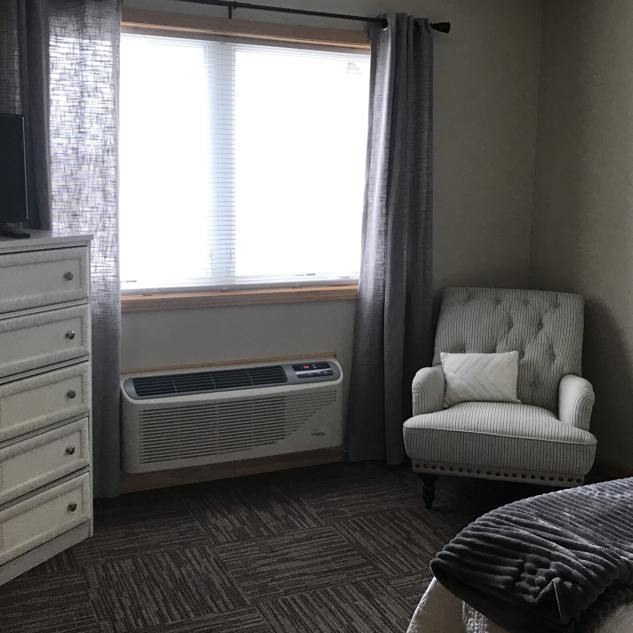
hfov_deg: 41.8
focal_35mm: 40
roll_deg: -0.8
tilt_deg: -7.7
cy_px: 292
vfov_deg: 41.8
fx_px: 828
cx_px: 362
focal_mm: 3.99
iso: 32
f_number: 1.8
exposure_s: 1/30
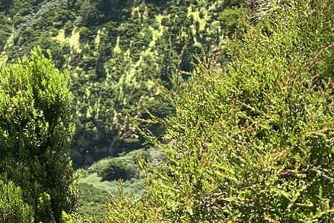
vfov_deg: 11.3
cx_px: -371
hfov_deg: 13.8
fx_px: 1123
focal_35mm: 121
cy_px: 123
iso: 25
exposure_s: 1/1689
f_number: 1.8
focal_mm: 4.25
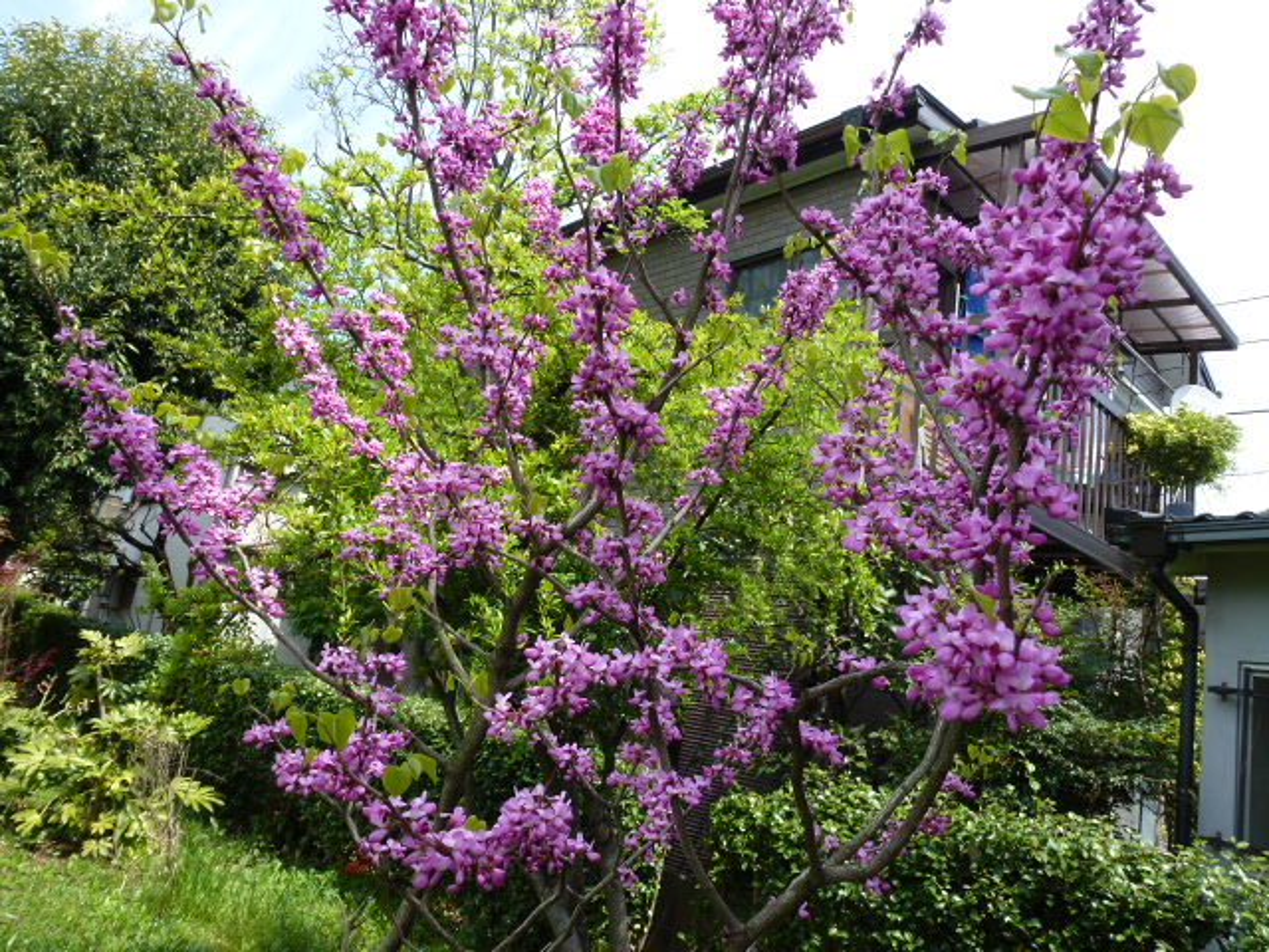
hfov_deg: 71.6
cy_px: 476
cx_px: 634
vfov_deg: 56.8
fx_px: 880
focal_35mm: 24
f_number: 4
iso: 100
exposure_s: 1/320
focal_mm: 4.3
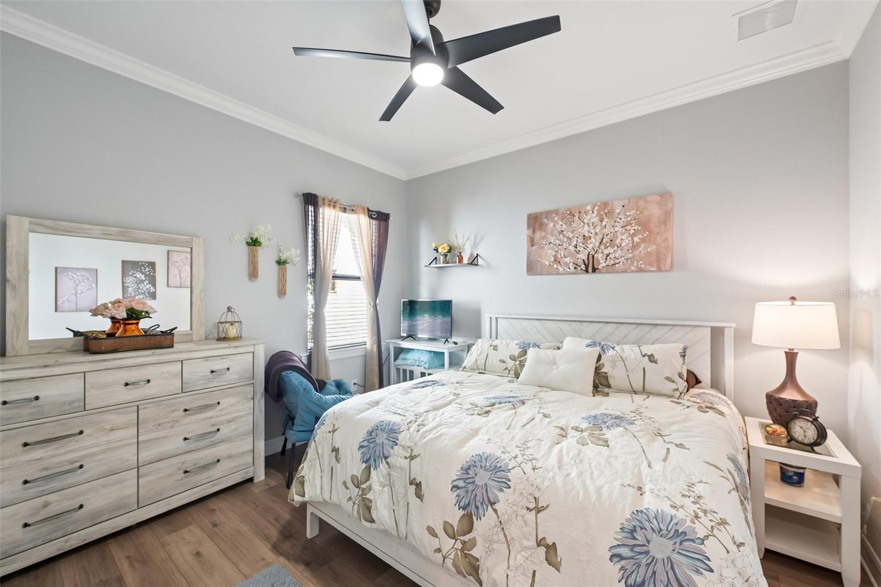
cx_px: 440
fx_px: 343
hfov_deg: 104.3
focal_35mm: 14
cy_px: 294
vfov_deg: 81.2
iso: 400
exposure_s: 1/15
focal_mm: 14
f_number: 8
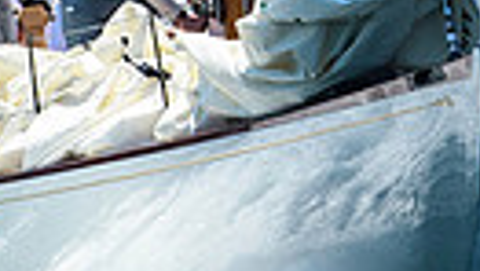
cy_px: -211
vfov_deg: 0.5
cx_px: 245
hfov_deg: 0.8
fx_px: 32833
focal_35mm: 2577
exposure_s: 1/3200
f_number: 5.6
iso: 400
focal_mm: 360
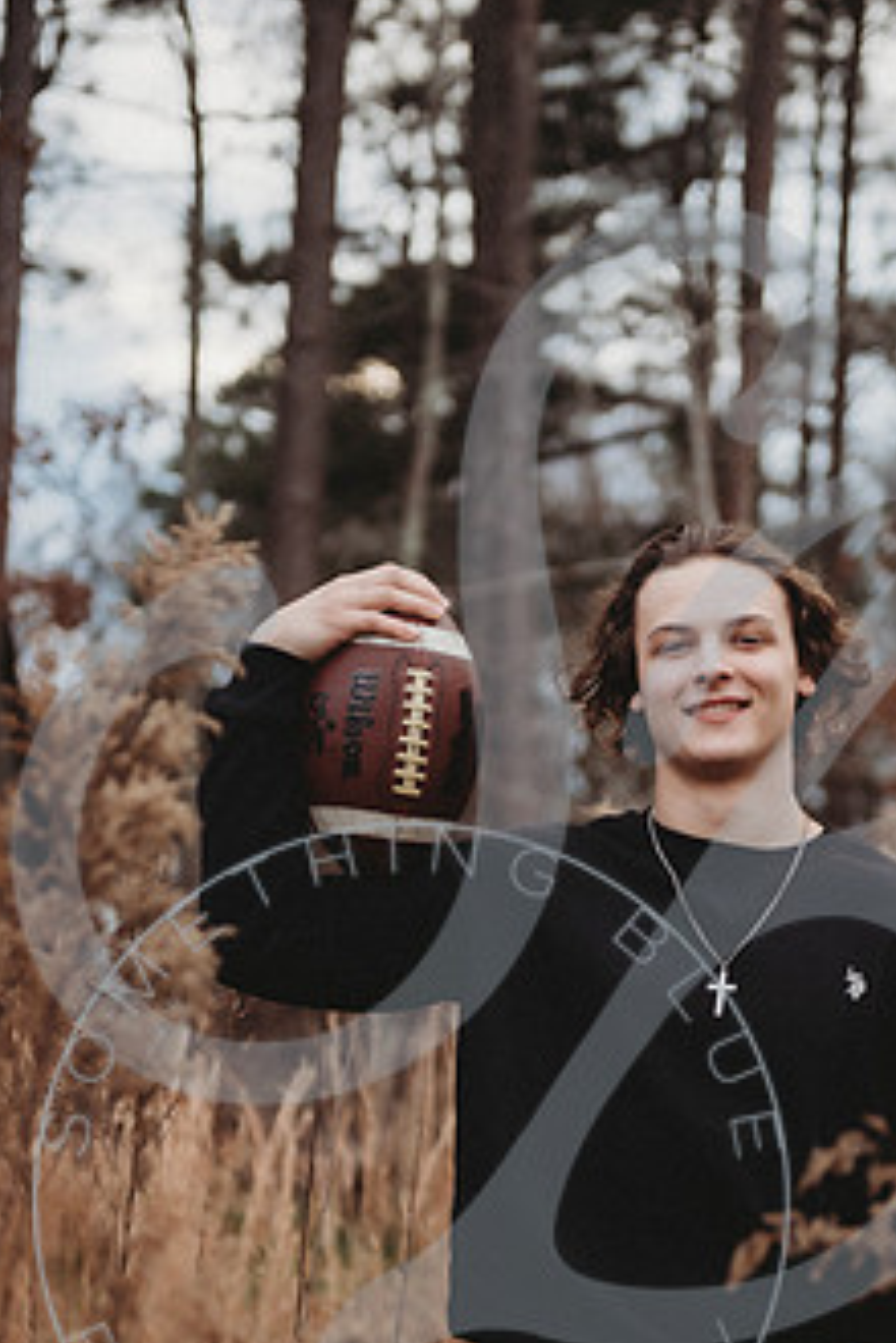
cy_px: 891
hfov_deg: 15.2
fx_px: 3360
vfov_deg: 22.5
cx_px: 595
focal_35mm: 90
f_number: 2.8
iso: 100
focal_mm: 66
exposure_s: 1/160
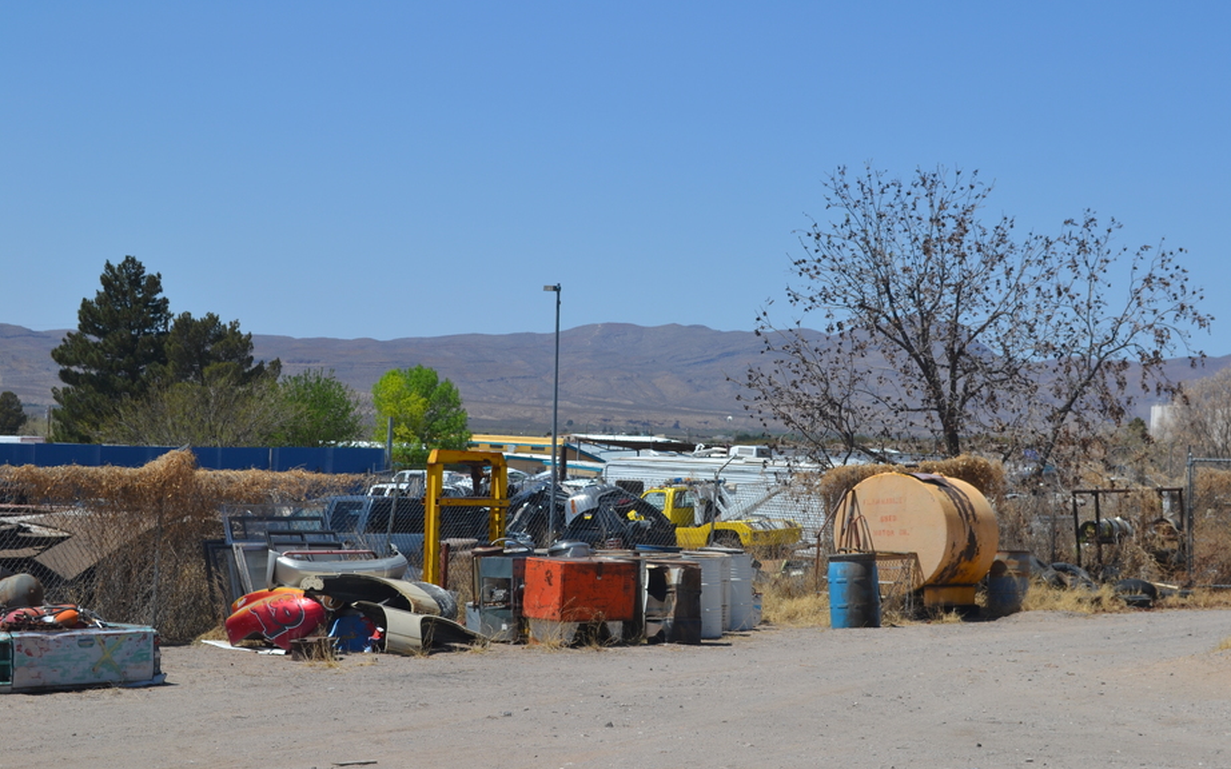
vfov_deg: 17.8
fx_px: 2449
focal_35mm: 73
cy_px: 427
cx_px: 636
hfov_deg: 28.2
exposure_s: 1/320
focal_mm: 44
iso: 100
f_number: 9
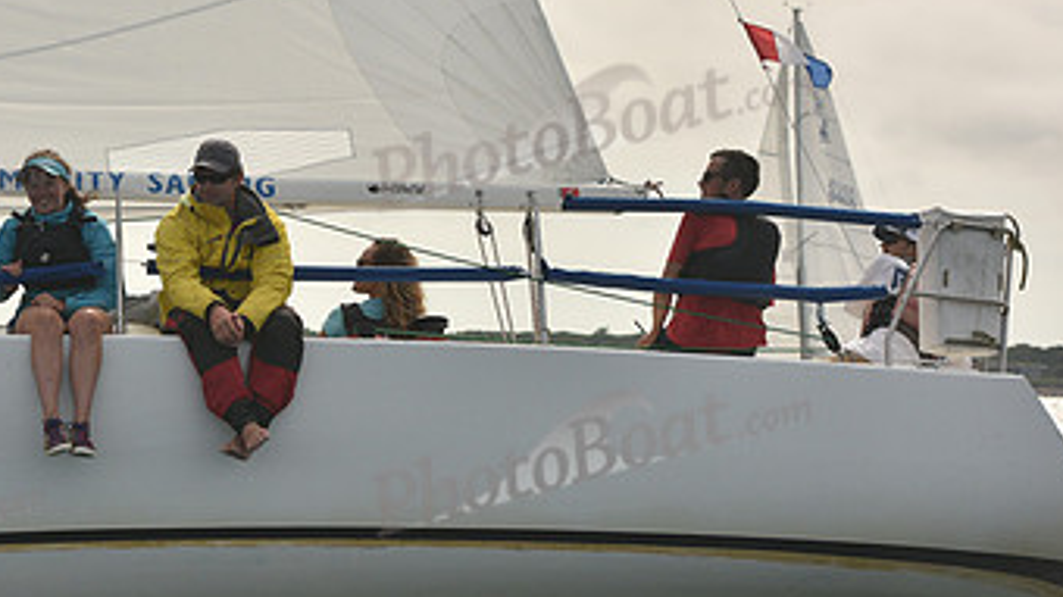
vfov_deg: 9.7
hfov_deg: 17.0
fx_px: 3522
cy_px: 336
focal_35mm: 125
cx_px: 213
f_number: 5.6
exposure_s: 1/1000
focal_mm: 70
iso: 320
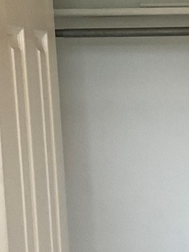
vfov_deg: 16.5
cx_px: 293
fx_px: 866
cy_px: 195
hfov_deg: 11.8
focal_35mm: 119
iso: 80
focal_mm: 3
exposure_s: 1/60
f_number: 1.8
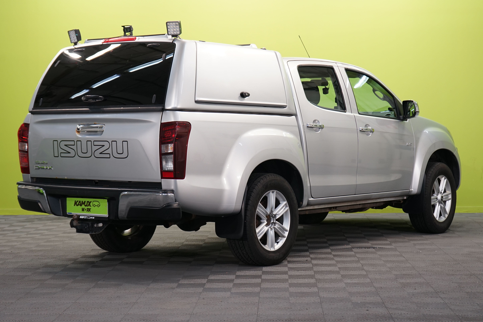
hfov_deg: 27.7
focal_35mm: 73
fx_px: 979
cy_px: 150
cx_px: 242
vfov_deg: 18.7
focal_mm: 59
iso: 500
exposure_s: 1/40
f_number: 5.6
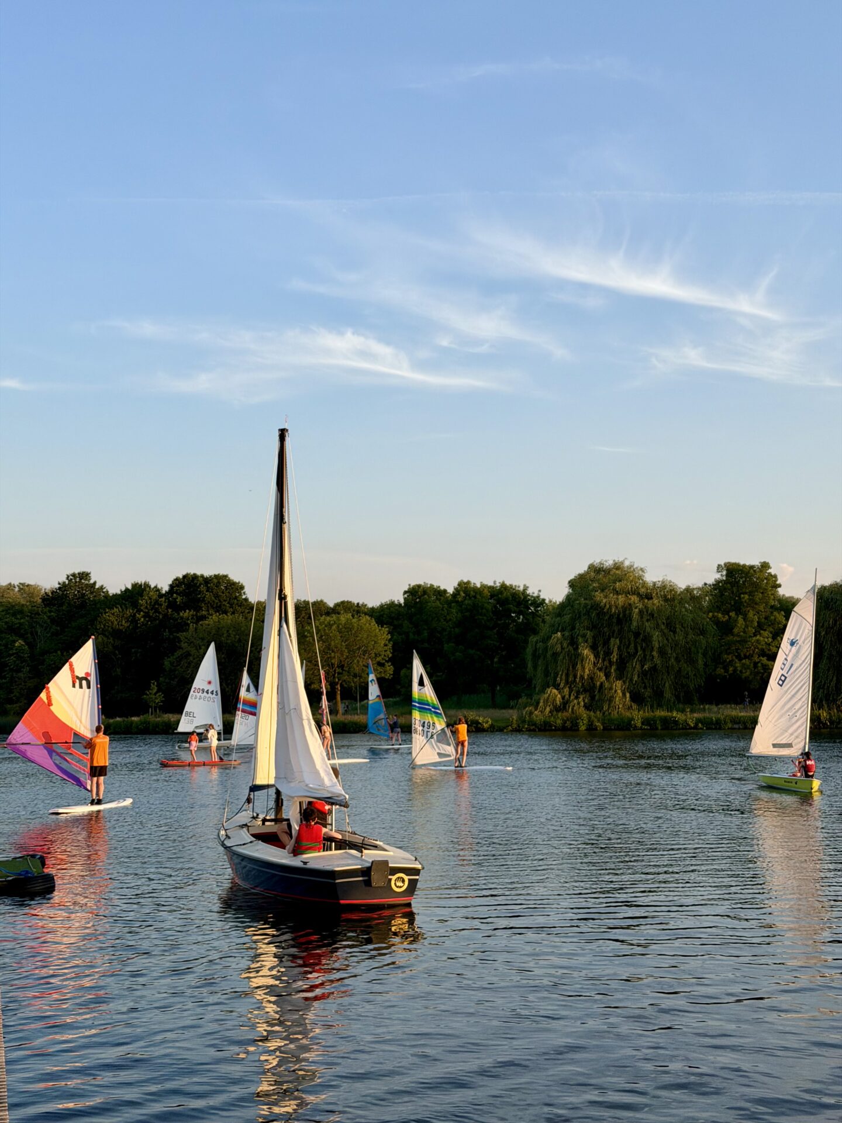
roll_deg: +1.6
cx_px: 421
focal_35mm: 48
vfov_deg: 39.7
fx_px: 1557
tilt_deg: +4.9
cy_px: 562
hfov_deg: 30.3
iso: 64
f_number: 1.78
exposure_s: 1/1608
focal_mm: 6.76
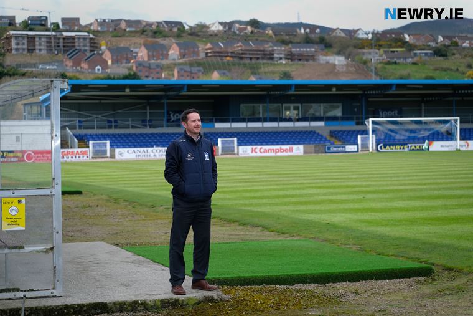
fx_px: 986
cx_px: 236
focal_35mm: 75
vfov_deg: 18.2
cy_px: 158
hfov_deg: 27.0
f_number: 2.8
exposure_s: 1/2700
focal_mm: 50
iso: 400
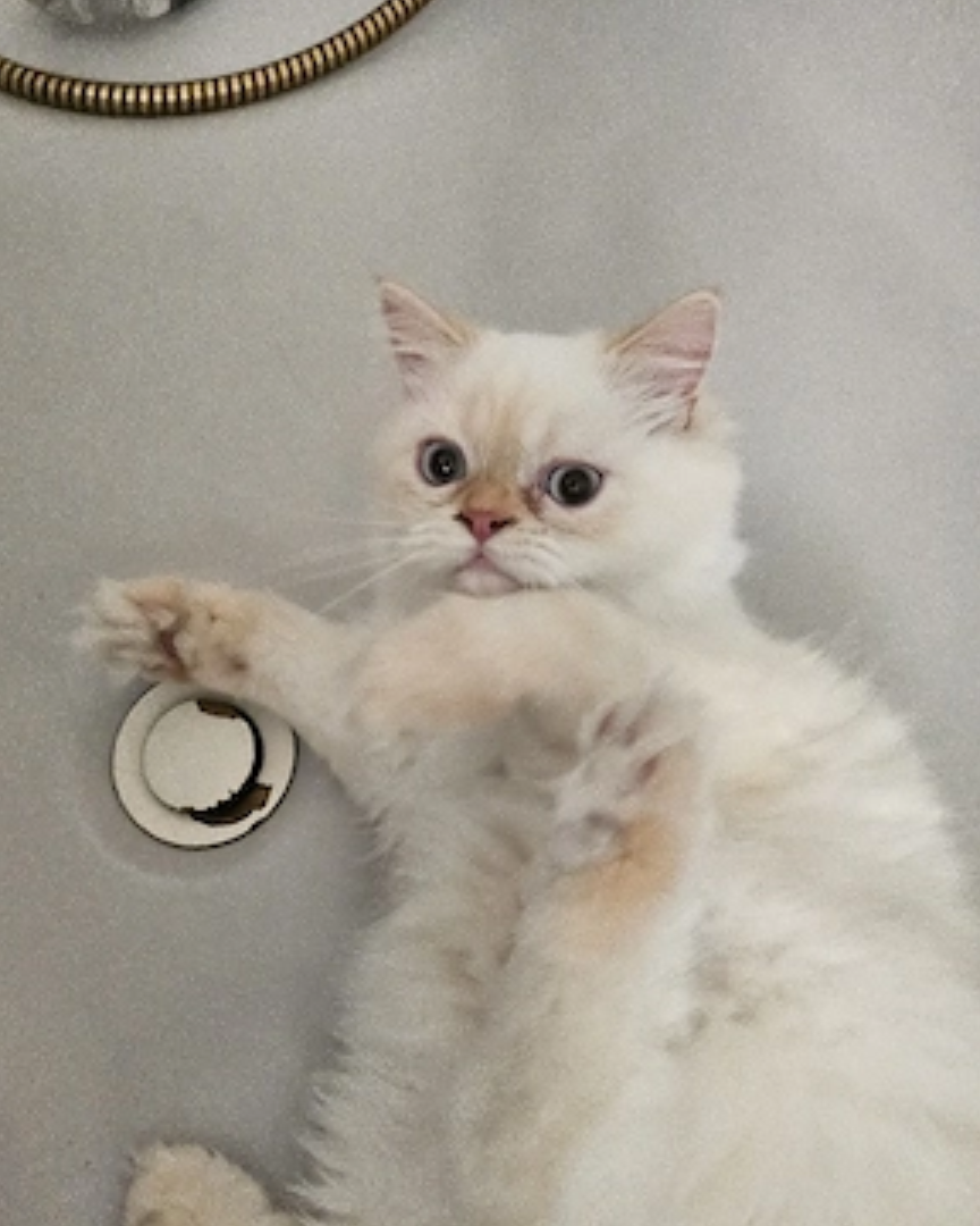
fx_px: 943
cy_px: 661
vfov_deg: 65.9
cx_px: 476
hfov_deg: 54.9
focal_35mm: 26
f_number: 1.8
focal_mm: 5
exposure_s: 1/204
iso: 1000
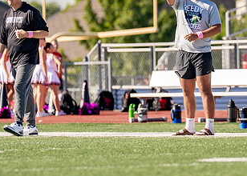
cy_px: 63
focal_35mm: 634
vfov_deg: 2.3
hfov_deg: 3.2
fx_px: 4448
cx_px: 218
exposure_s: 1/2000
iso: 160
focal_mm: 200
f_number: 2.8
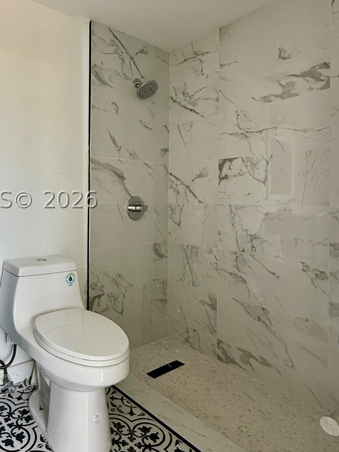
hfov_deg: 53.2
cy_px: 200
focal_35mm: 24
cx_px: 69
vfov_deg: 71.3
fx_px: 313
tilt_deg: +0.6
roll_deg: -0.3
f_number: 2.2
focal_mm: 2.22
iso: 125
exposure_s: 1/99
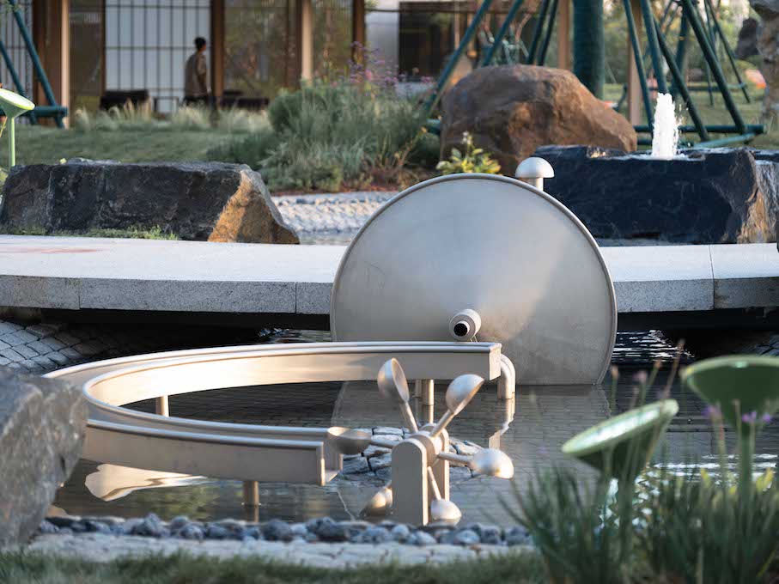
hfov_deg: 17.1
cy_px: 292
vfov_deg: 12.9
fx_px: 2588
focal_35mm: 115
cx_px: 390
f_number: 5.6
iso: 640
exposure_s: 1/125
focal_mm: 145.3
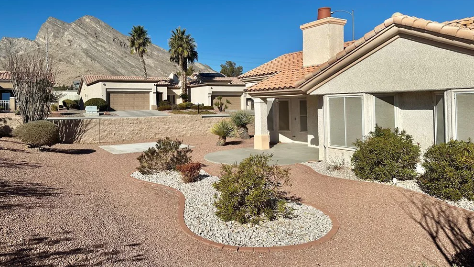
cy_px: 100
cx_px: 234
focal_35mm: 27
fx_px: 339
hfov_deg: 69.9
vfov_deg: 42.6
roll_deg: +0.8
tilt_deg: +1.6
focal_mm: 6.86
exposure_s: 1/10753
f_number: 1.78
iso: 80
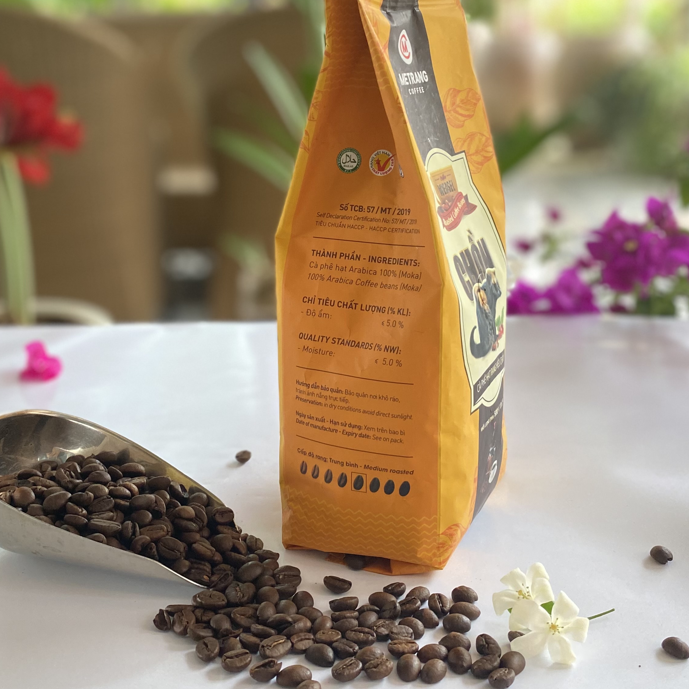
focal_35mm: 41
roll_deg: -0.5
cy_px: 201
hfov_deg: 40.9
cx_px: 346
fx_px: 923
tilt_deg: -11.0
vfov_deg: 40.1
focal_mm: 4.25
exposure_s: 1/60
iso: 160
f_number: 1.8
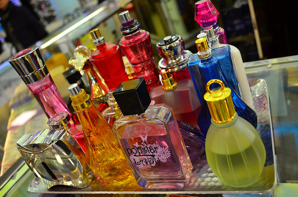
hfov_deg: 53.2
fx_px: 297
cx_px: 149
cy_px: 98
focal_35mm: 36
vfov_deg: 36.7
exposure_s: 1/30
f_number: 4
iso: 320
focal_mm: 24
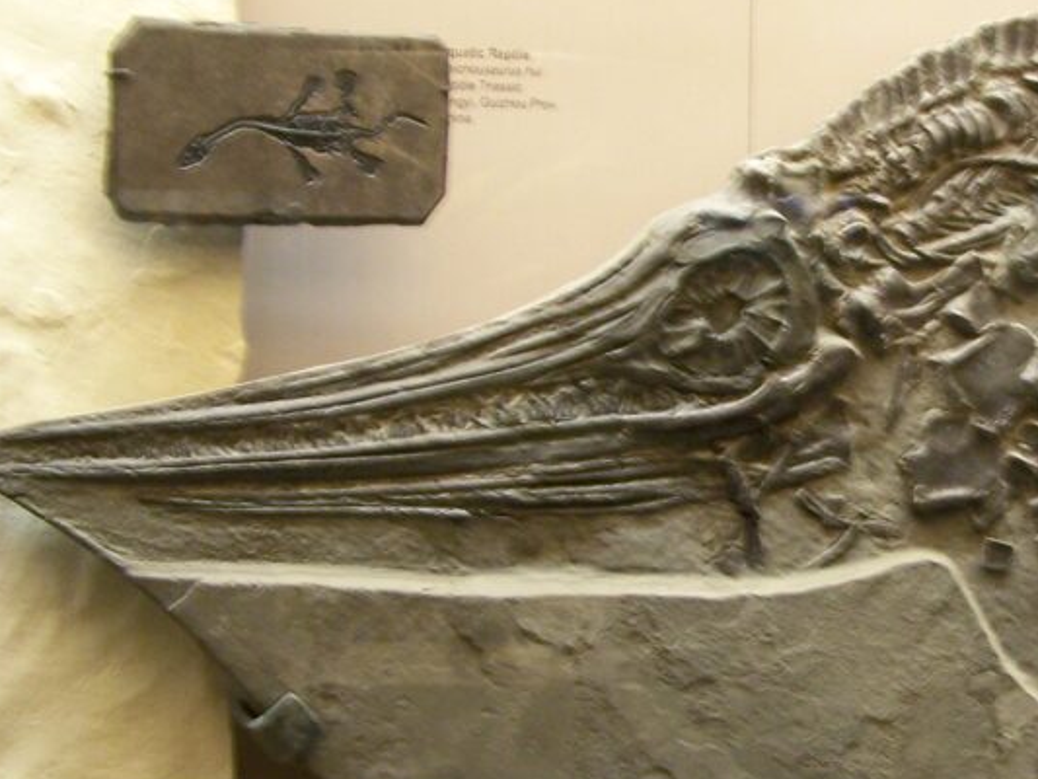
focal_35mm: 73
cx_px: 980
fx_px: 2189
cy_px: 364
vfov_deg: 20.2
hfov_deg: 25.6
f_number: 2.8
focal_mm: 6.3
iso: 140
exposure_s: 1/8
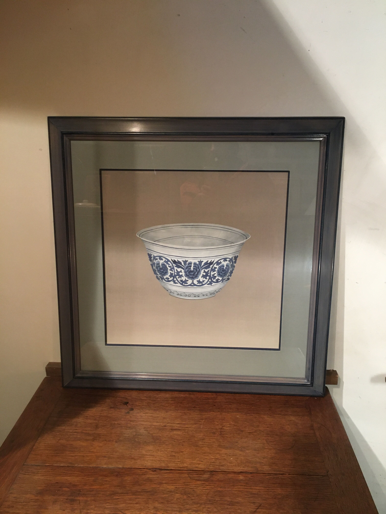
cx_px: 193
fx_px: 431
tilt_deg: -18.4
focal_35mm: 29
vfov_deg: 61.7
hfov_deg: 48.2
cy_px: 257
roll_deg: +0.1
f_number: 2.2
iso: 200
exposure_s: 1/20
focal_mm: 4.15
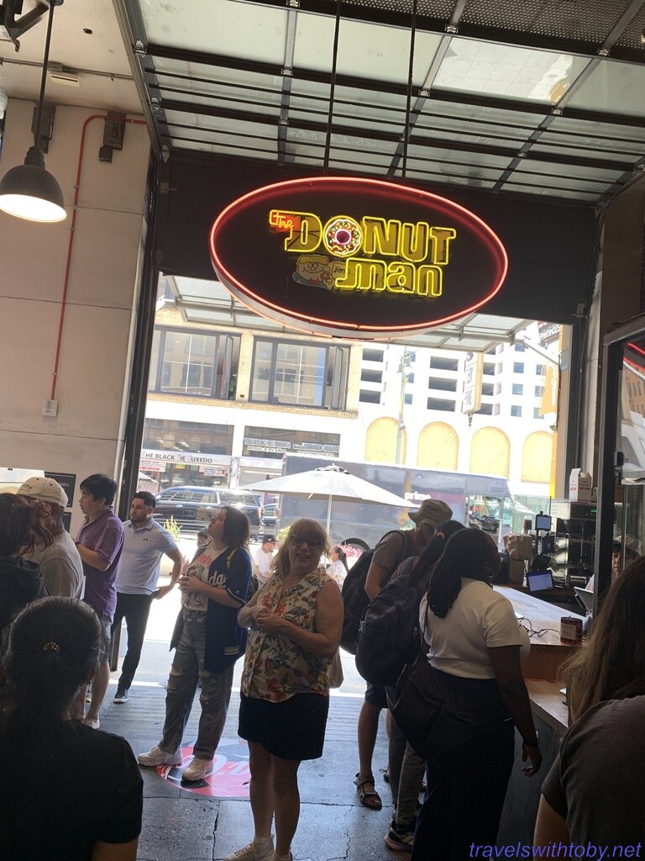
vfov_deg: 67.3
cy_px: 430
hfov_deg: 53.1
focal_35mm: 26
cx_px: 322
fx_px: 646
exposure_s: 1/120
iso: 25
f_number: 1.8
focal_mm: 4.25
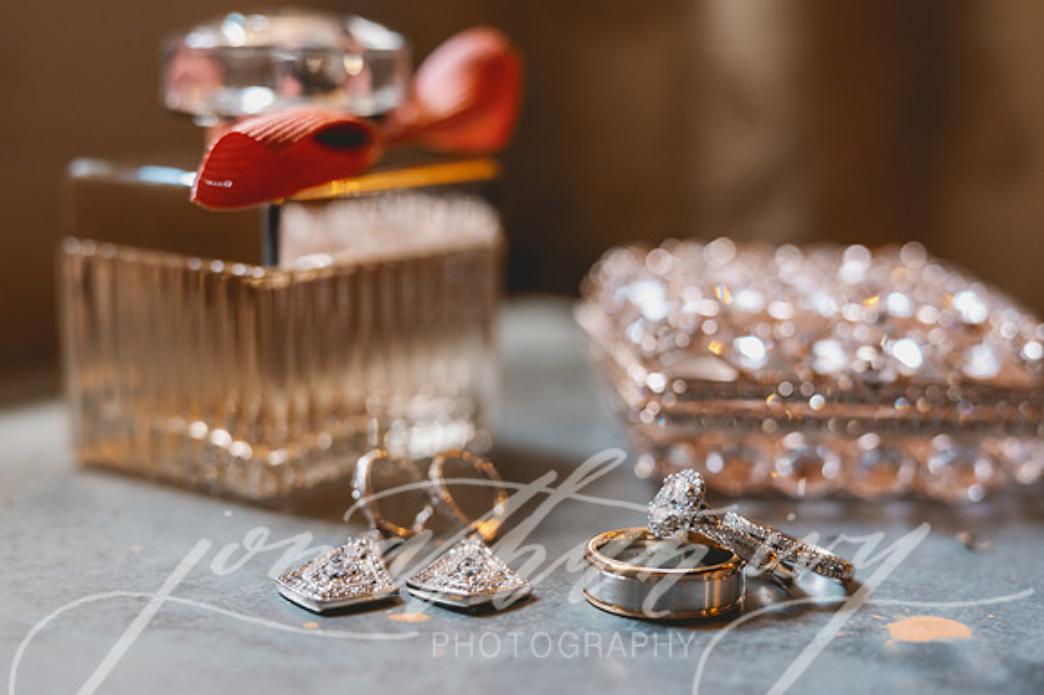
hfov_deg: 36.7
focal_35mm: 54
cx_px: 477
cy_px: 377
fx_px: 1573
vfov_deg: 24.9
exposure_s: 1/125
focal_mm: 50
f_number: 4
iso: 1250
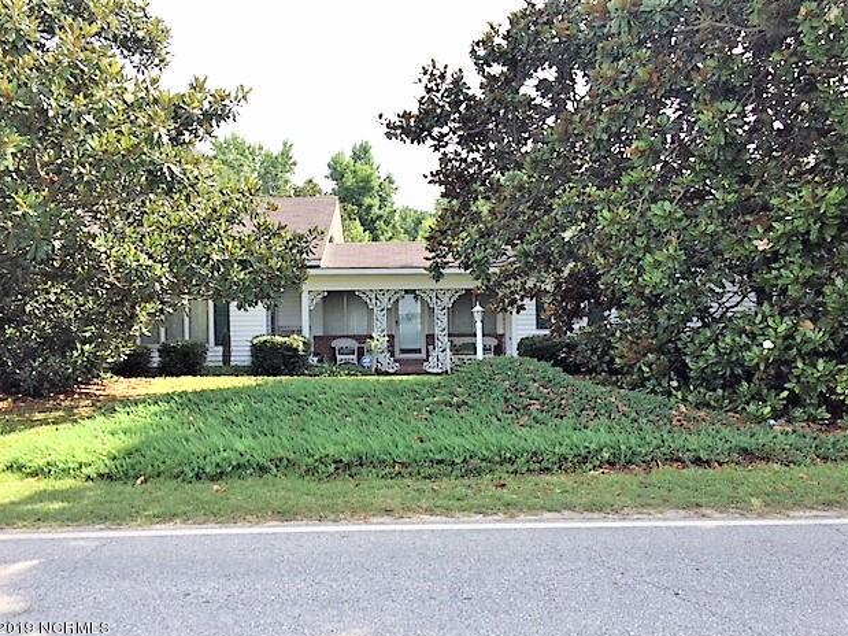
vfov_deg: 46.8
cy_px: 326
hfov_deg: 60.0
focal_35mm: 30
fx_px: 735
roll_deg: -0.9
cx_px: 415
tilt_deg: -0.7
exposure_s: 1/775
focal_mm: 4.15
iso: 32
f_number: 2.2
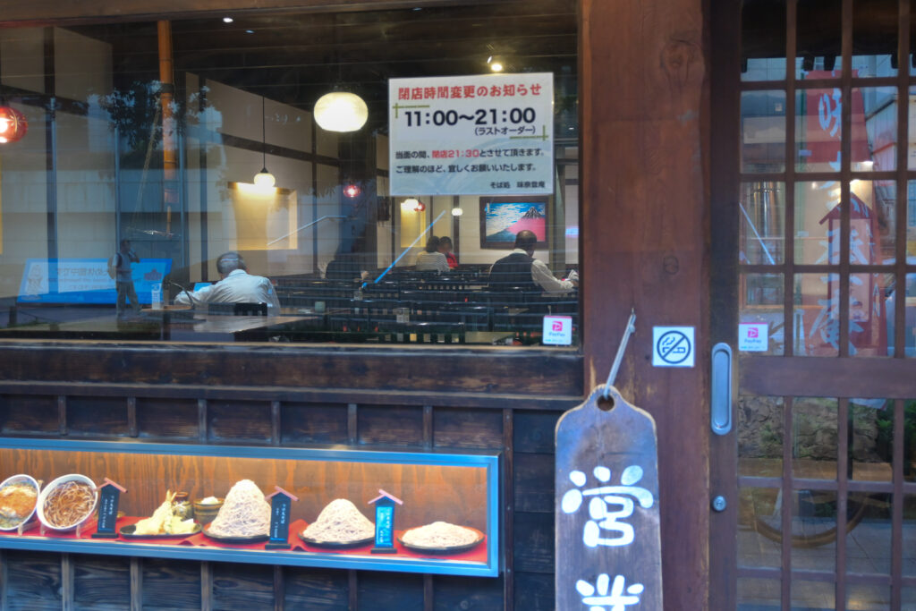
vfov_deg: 30.9
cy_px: 306
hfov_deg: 45.0
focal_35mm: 44
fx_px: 1107
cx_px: 458
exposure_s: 1/50
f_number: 4.8
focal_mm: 29
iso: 1100
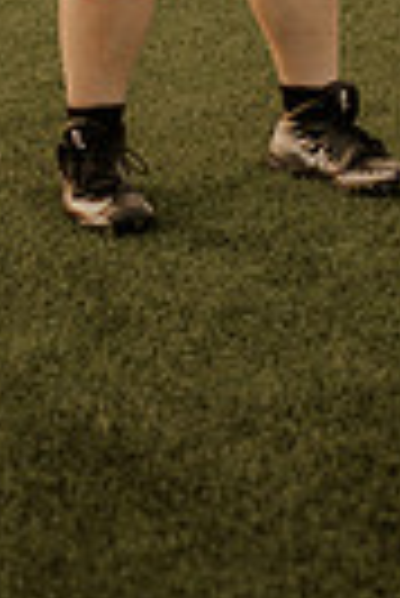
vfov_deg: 11.1
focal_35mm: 176
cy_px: -382
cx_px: 171
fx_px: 2926
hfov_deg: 7.8
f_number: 2.5
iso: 100
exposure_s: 1/400
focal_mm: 35
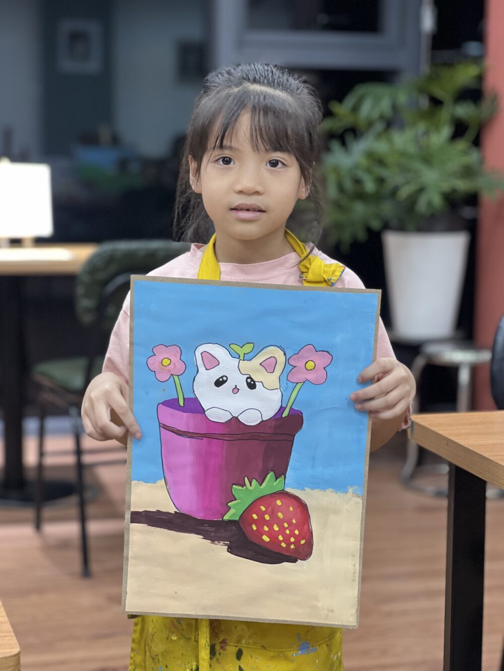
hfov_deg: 19.1
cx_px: 252
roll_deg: -1.4
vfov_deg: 25.3
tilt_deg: -6.1
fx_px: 1495
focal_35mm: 77
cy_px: 336
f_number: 2.8
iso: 160
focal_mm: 9
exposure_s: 1/40
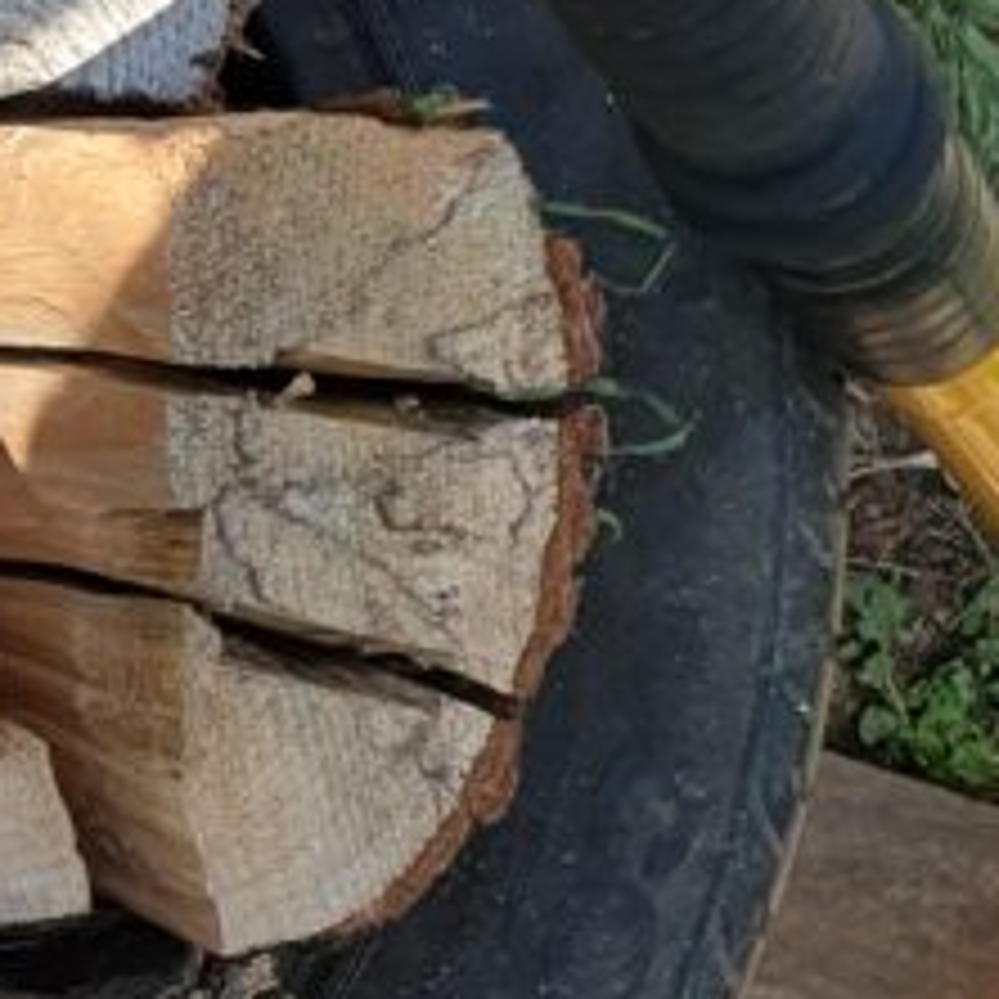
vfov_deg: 16.4
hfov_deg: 14.9
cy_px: 580
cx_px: -621
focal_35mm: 106
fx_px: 3461
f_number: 2.4
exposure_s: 1/441
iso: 50
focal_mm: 4.32
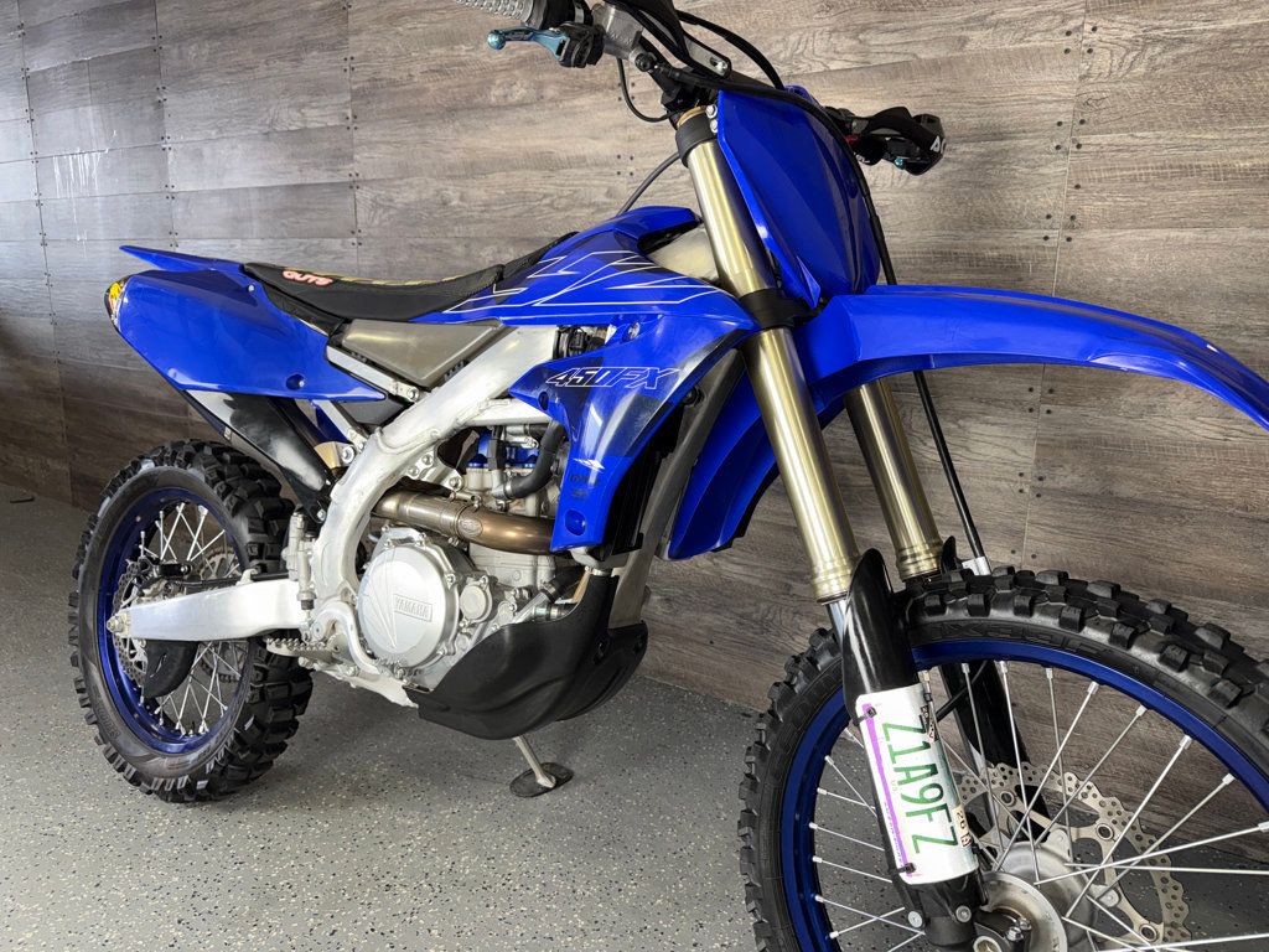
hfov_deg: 71.6
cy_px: 476
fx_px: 880
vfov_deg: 56.8
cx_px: 634
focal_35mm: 24
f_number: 1.78
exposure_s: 1/33
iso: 64
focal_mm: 6.76
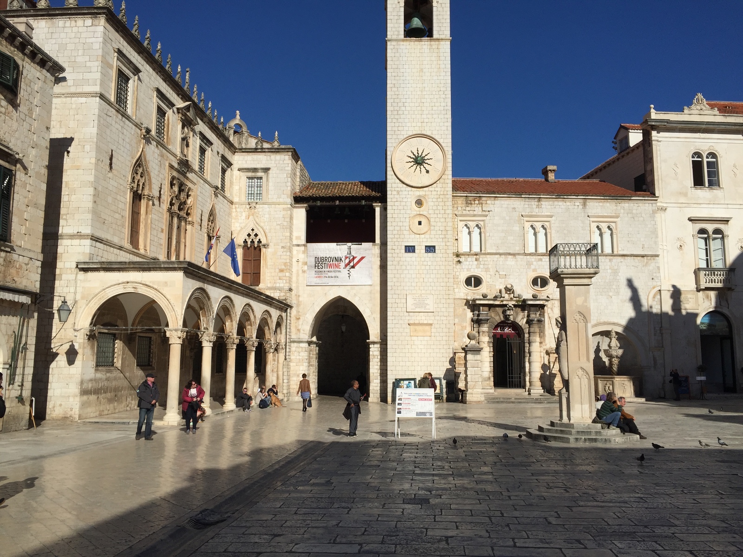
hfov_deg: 61.7
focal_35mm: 29
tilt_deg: +8.7
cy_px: 278
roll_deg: -0.3
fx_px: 622
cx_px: 372
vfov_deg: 48.2
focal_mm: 4.15
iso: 32
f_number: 2.2
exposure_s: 1/4950
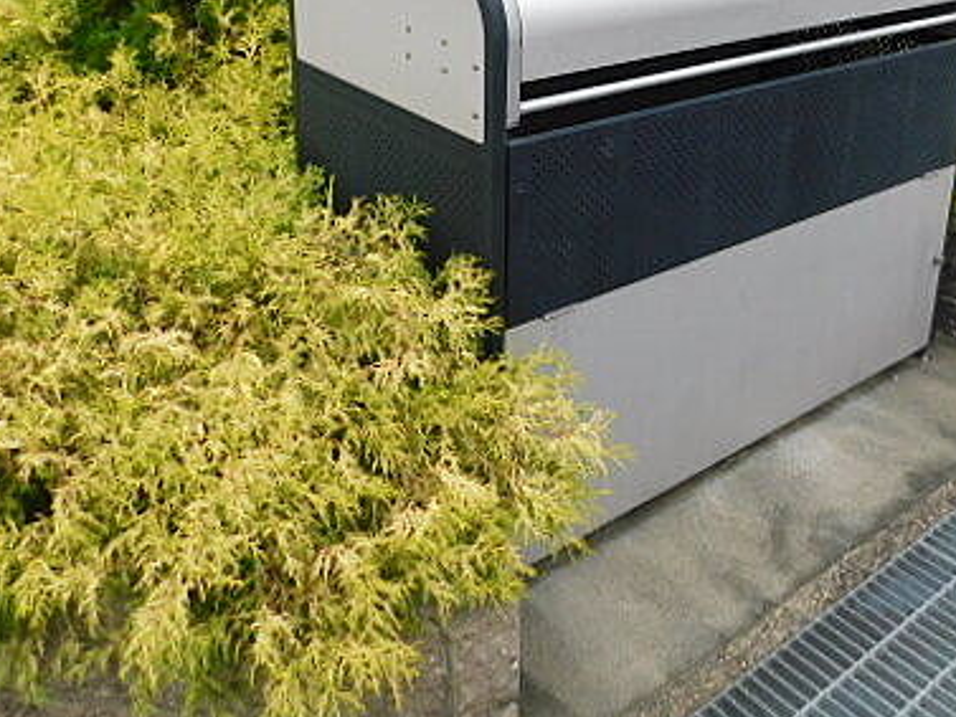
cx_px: 614
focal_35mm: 39
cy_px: 134
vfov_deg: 35.5
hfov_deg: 47.3
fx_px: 1077
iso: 125
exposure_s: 1/250
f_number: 3
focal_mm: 4
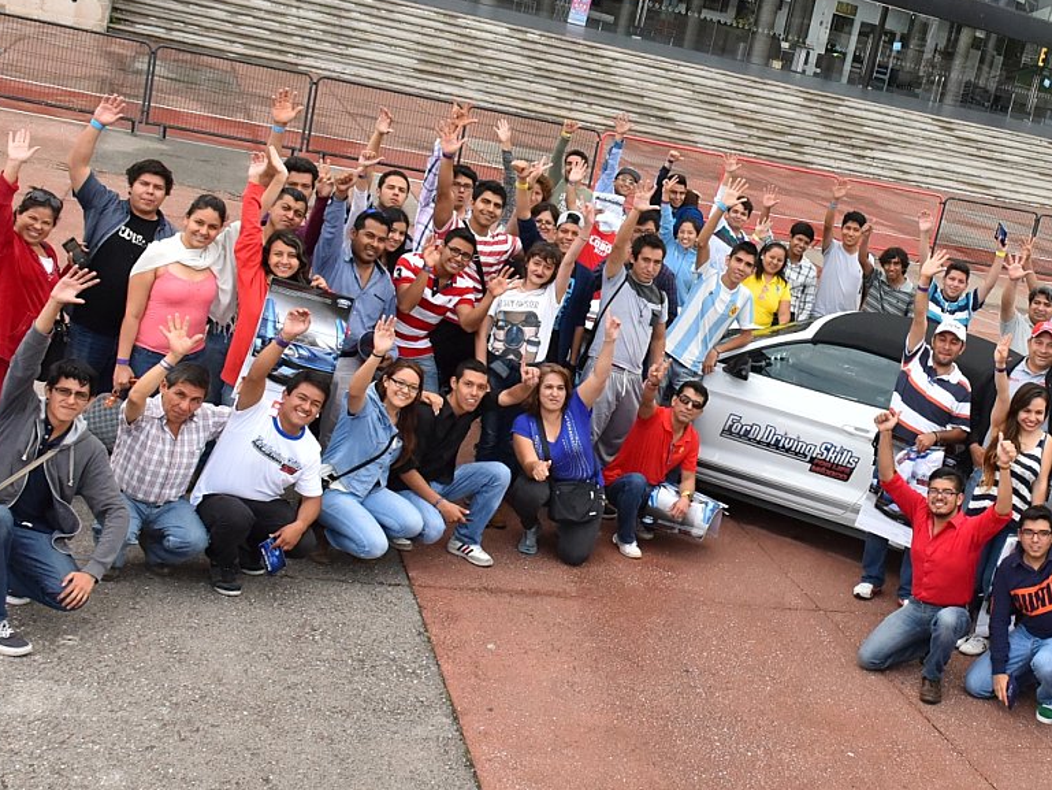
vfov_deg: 30.3
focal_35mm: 48
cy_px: 362
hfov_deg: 38.2
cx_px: 834
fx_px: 1459
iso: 2000
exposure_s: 1/1600
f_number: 5
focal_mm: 24
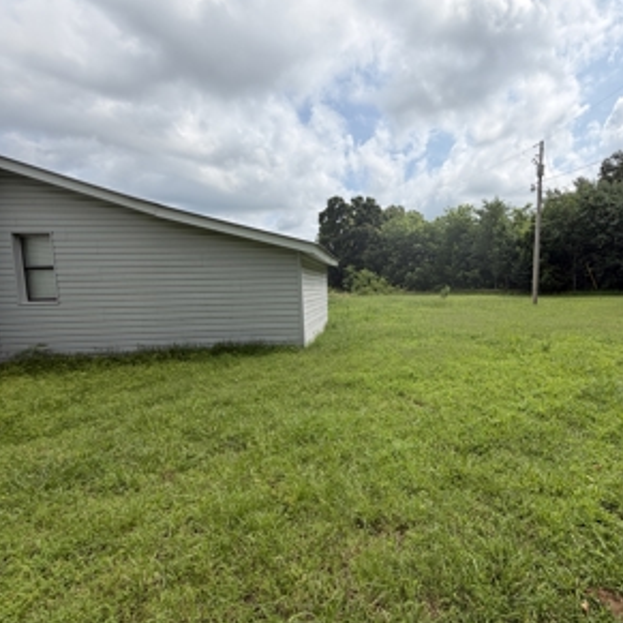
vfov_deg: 84.0
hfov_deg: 81.3
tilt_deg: -5.5
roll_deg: +1.6
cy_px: 315
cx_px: 413
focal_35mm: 17
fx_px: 346
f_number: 2.2
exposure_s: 1/888
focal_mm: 2.22
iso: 20
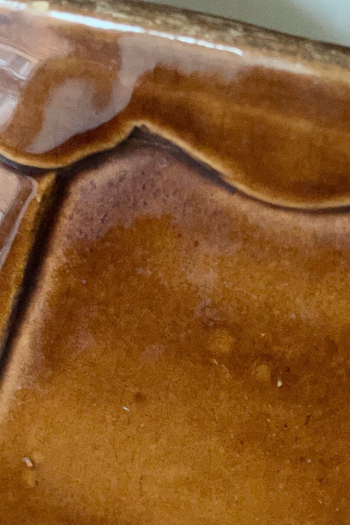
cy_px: 376
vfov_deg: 26.1
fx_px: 1123
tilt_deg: -62.4
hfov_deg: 17.7
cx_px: 149
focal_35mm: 77
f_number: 1.6
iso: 640
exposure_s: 1/30
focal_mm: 4.2
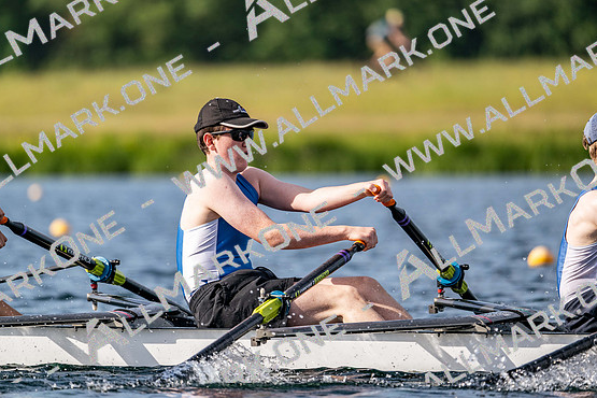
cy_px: 198
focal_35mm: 418
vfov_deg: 3.3
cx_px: 304
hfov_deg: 4.9
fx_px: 6931
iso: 360
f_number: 4.5
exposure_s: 1/2500
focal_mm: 400
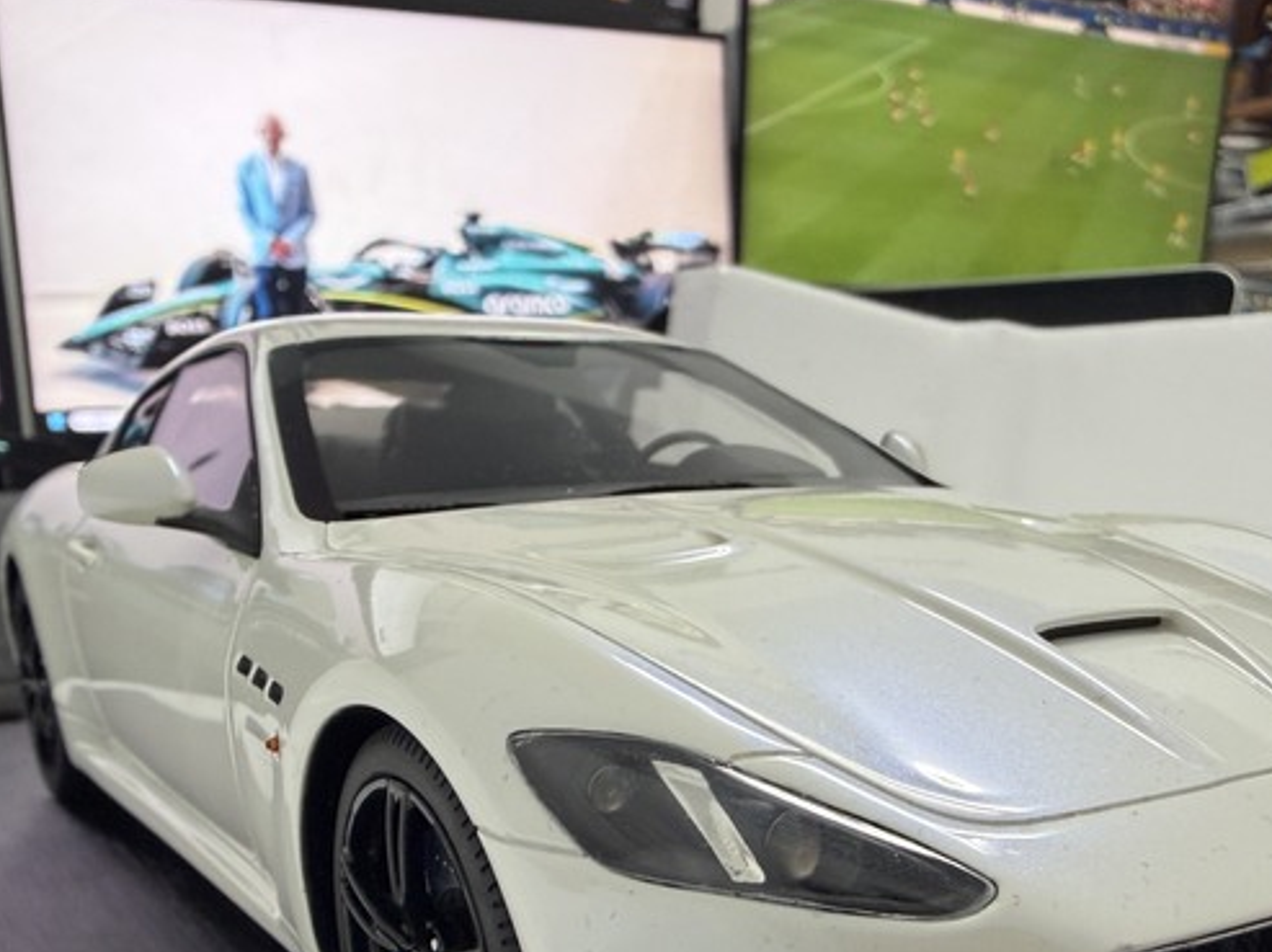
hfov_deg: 48.6
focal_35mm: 38
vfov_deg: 36.6
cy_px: 739
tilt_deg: -13.0
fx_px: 1395
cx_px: 790
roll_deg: +2.0
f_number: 2.2
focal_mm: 2.22
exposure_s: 1/60
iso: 200
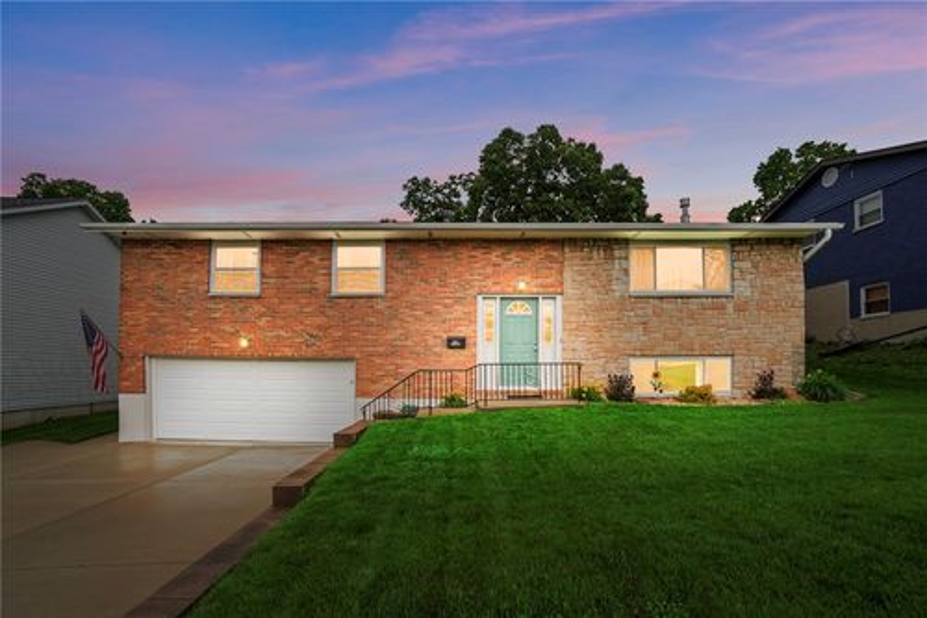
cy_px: 309
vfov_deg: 77.3
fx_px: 386
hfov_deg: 100.4
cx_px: 464
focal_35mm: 15
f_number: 4
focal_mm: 10
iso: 100
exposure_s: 1/640
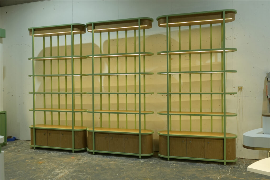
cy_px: 90
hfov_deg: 61.9
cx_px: 135
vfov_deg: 43.6
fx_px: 225
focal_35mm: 30
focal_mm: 20
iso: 1000
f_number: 5
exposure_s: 1/100
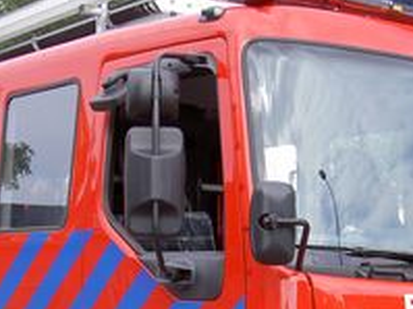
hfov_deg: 20.0
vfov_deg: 14.8
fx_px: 1169
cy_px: 318
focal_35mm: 98
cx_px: 152
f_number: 4.7
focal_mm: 8
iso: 100
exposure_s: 1/164
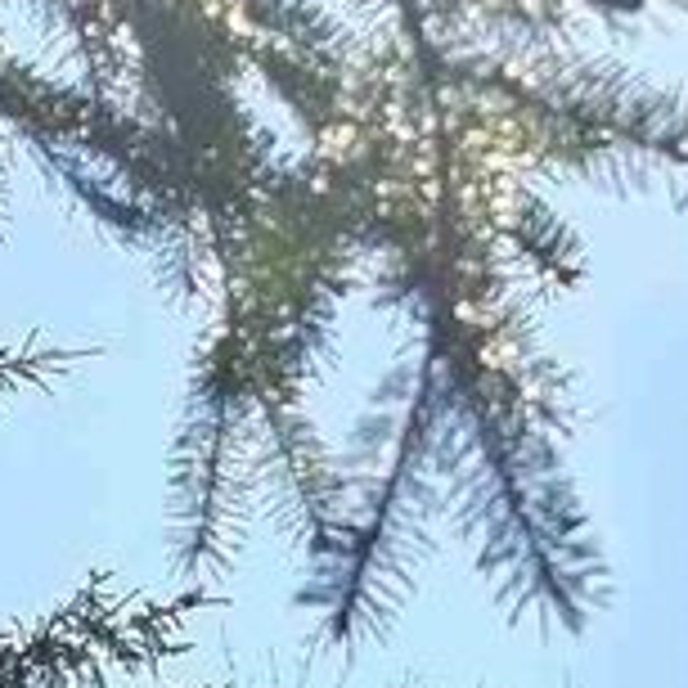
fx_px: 4790
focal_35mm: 213
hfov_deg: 8.1
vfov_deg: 7.6
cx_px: 1025
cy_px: 1763
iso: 80
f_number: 1.7
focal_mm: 6.3
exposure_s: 1/2531
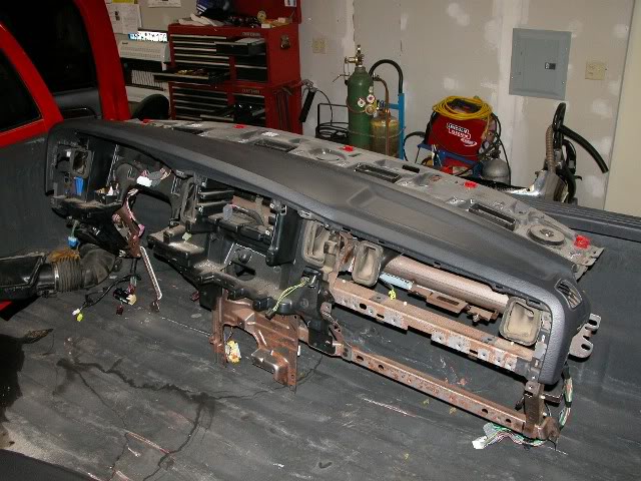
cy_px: 240
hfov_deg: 52.6
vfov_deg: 40.7
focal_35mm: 35
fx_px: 648
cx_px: 320
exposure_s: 1/60
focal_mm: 8.9
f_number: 5
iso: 200
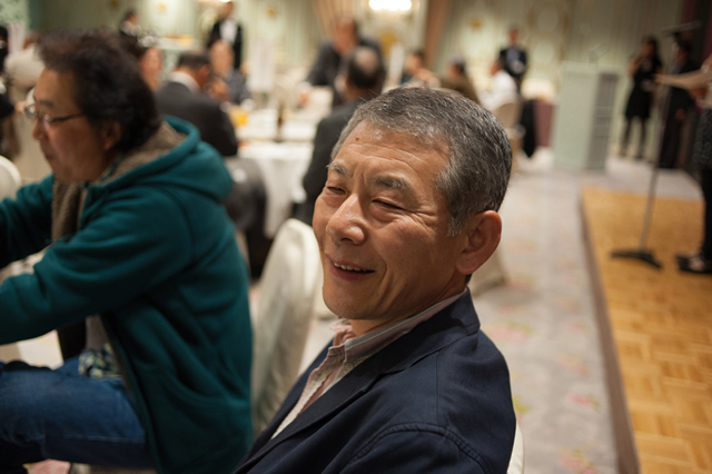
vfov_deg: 37.8
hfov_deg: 54.5
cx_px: 356
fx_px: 692
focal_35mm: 35
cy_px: 237
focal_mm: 35
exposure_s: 1/100
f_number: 2.8
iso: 1000
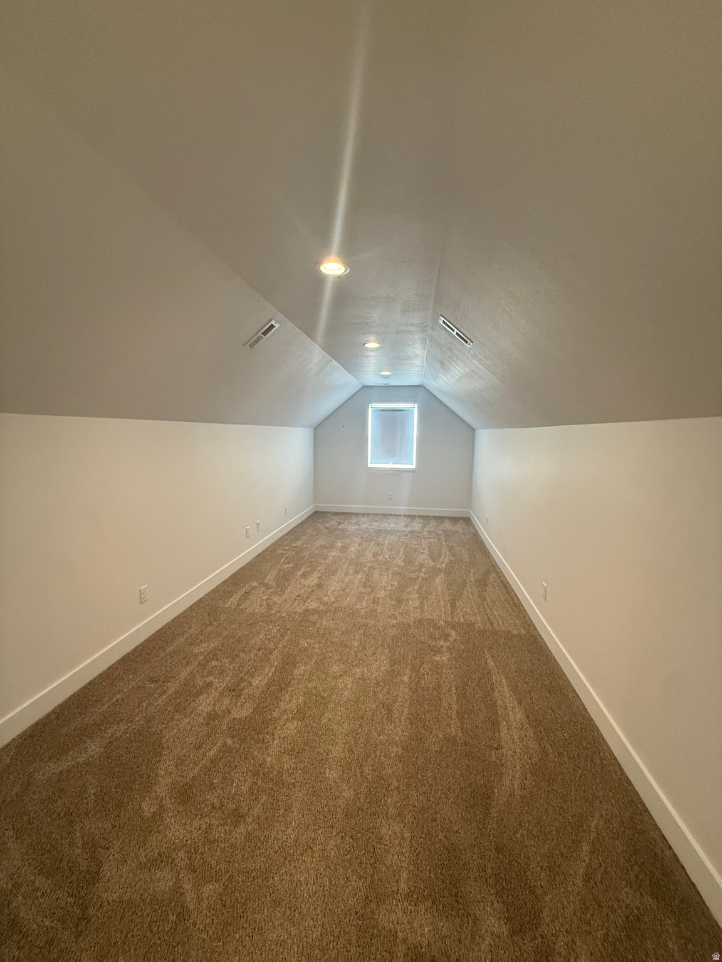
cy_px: 481
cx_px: 361
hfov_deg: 85.7
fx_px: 389
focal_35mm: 14
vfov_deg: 102.1
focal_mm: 2.22
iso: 400
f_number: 2.2
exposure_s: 1/120
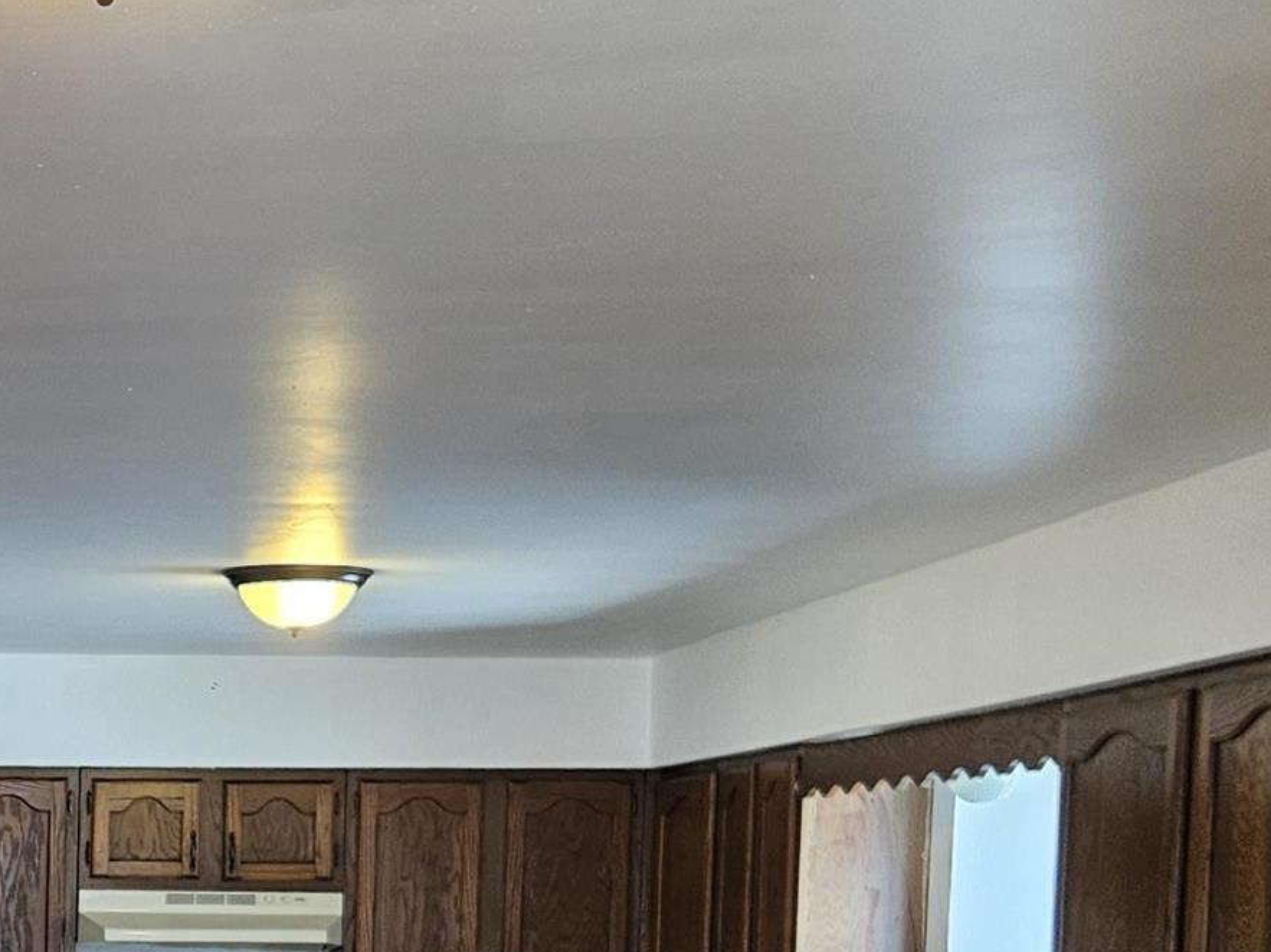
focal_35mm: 80
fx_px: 2937
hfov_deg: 22.5
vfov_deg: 17.6
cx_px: -248
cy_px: 1123
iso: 80
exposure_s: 1/120
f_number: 1.8
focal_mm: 5.4
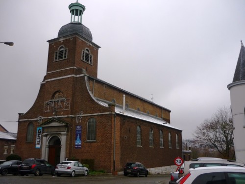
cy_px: 92
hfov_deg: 55.4
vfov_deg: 42.9
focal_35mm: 33
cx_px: 122
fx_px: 234
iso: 100
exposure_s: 1/160
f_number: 2.8
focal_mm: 5.5
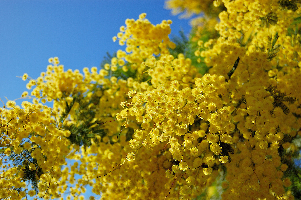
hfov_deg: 38.9
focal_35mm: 51
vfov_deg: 26.4
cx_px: 150
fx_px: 426
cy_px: 100
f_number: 4.5
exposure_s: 1/2000
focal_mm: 34
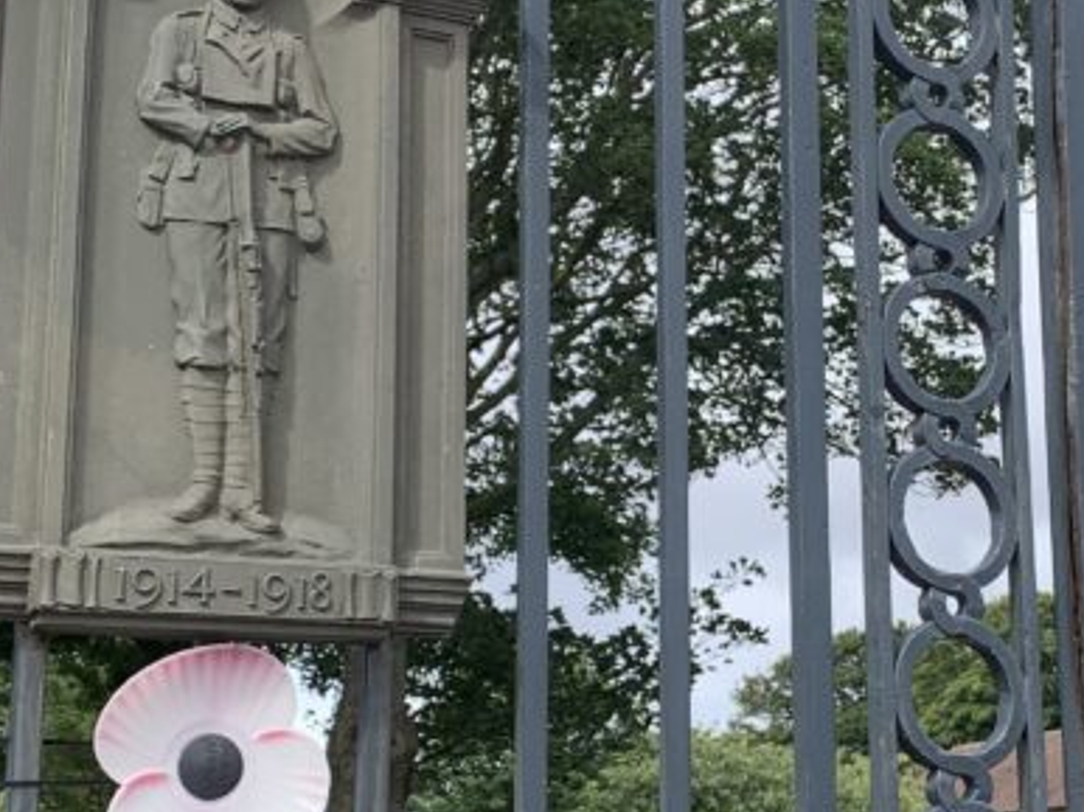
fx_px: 2159
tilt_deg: +12.9
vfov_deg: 21.3
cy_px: 483
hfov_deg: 27.9
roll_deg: +1.2
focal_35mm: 69
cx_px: 778
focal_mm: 4.25
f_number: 1.8
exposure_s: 1/981
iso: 25
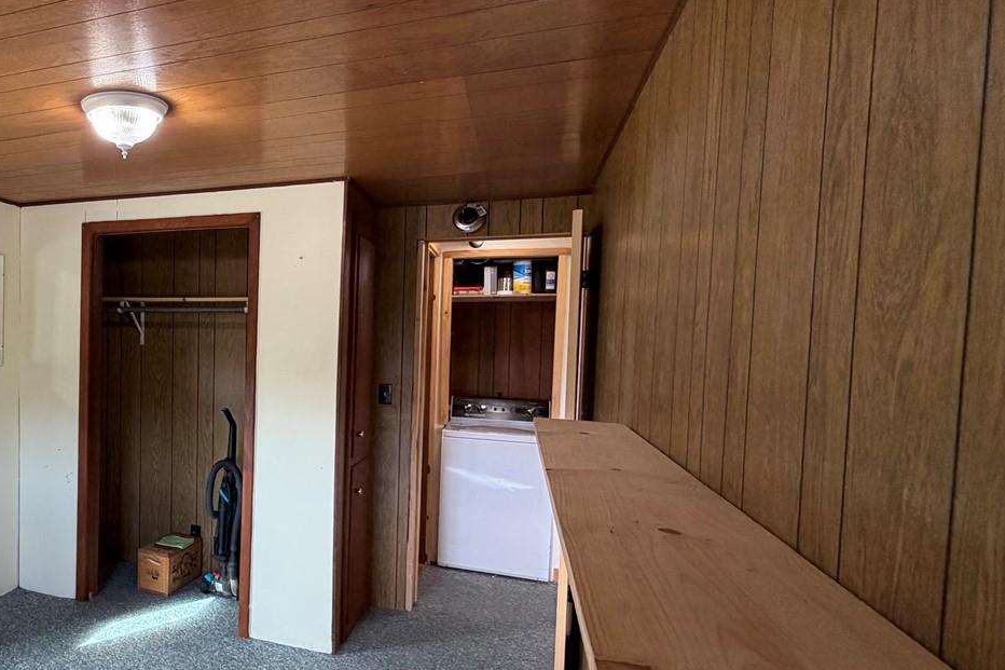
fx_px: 698
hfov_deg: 64.8
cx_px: 193
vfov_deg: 51.2
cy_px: 369
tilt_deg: -2.9
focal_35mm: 25
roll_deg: -0.4
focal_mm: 2.22
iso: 160
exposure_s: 1/60
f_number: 2.2
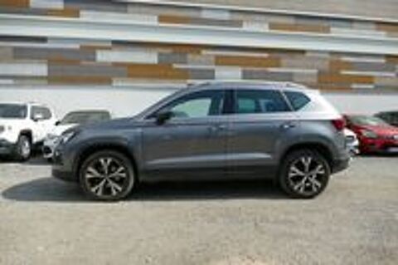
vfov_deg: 51.2
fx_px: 276
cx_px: 199
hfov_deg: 71.6
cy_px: 132
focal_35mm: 25
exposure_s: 1/2000
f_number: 2.8
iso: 125
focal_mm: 9.12
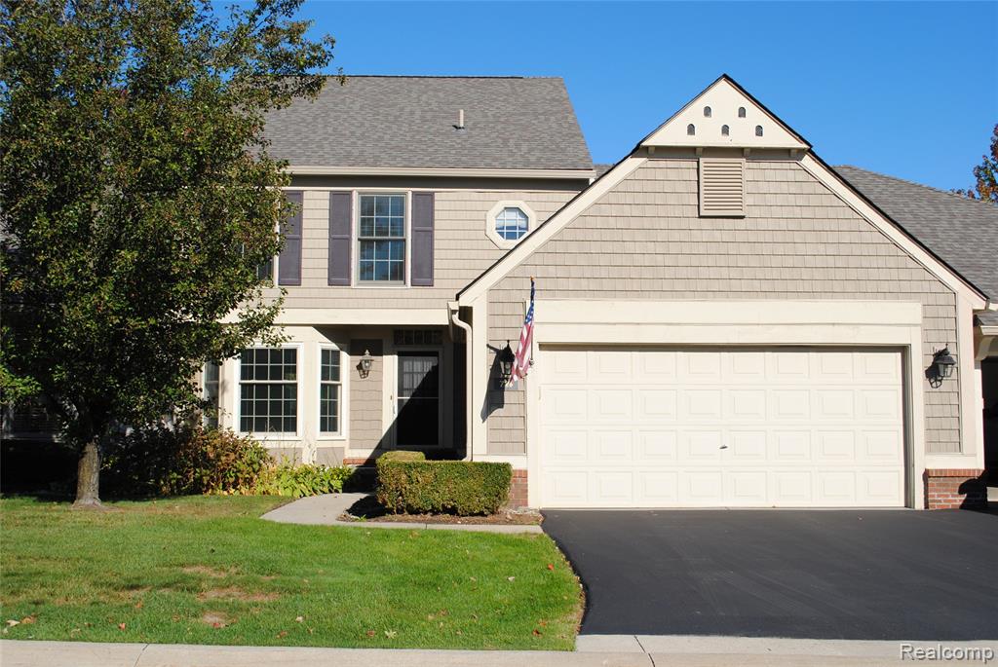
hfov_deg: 46.4
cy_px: 334
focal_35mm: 42
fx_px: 1165
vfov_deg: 32.0
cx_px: 499
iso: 100
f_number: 9
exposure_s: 1/320
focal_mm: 28
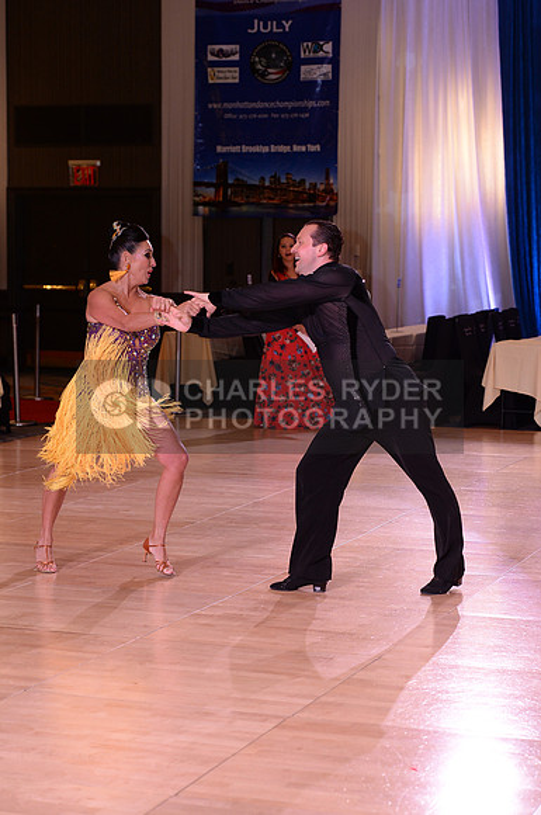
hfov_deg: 15.1
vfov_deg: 22.7
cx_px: 270
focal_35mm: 90
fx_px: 2035
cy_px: 408
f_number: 4.5
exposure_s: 1/250
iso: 1600
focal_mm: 90
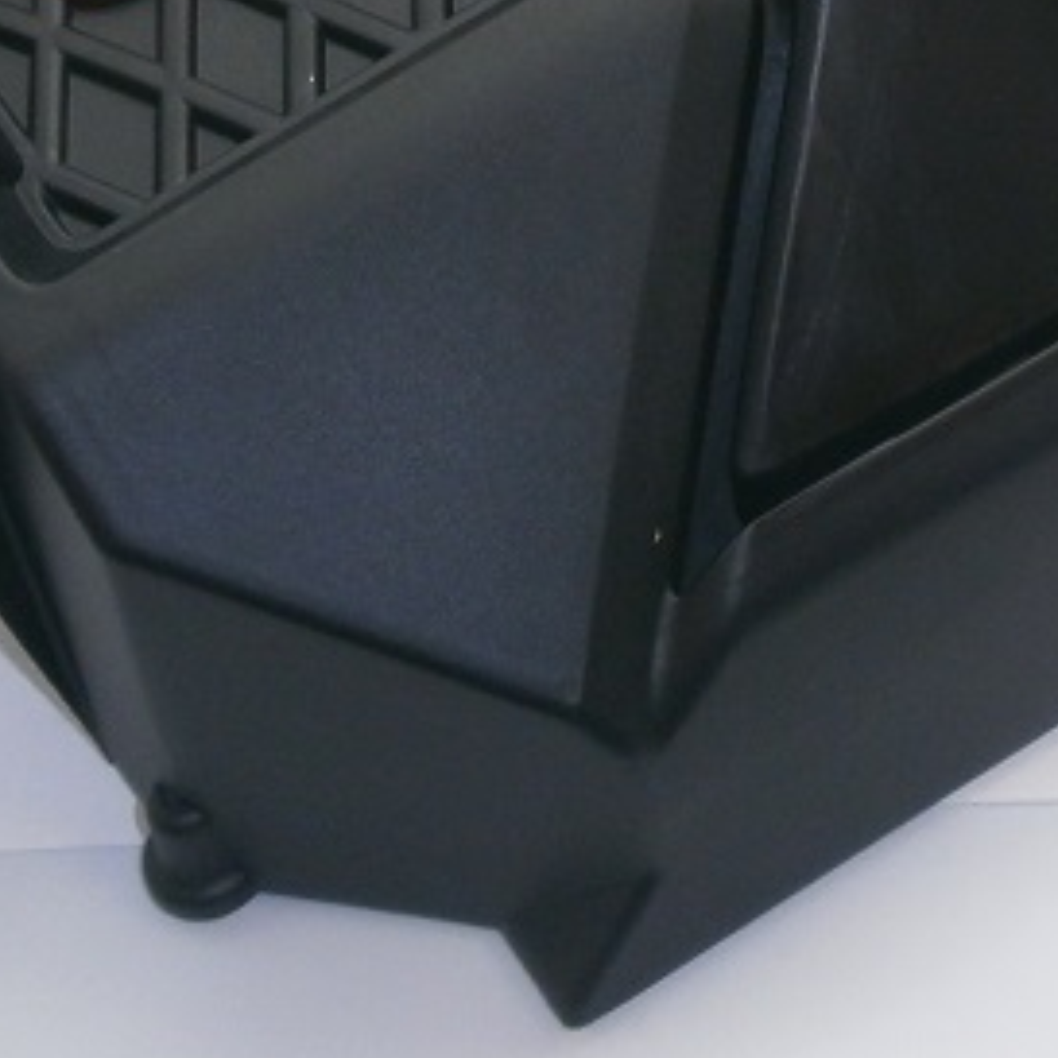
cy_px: -273
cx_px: 1182
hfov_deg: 11.8
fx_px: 5049
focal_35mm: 146
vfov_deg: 11.7
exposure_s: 1/40
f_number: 3.8
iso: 125
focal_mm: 8.1
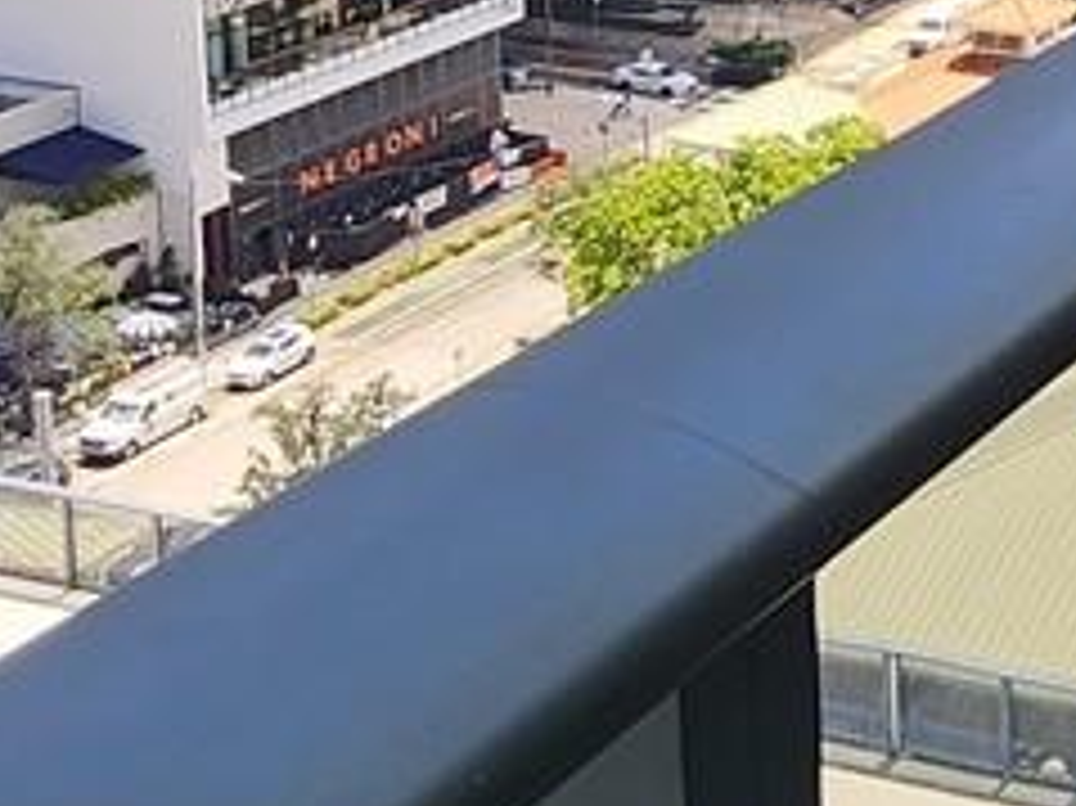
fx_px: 2703
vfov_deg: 16.1
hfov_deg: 20.1
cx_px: 1504
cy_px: -248
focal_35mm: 87
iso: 50
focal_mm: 2.2
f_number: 2.2
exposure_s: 1/655
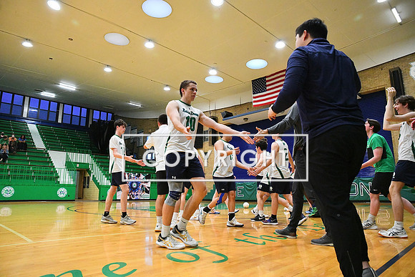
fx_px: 277
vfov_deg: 53.2
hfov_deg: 73.7
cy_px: 138
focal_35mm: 24
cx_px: 208
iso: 10000
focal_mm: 24
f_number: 4
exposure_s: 1/1000
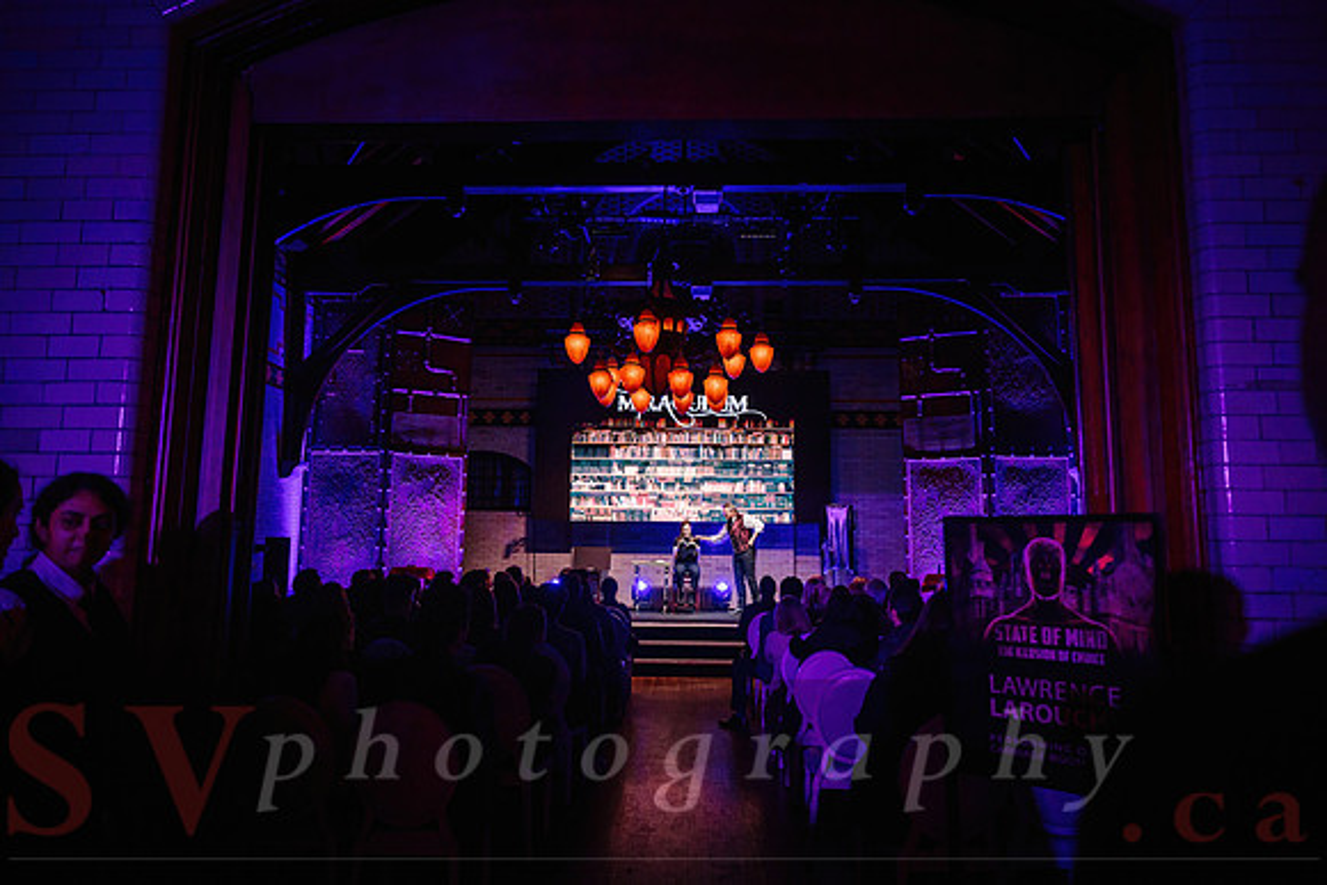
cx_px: 664
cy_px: 442
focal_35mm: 24
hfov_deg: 73.7
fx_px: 885
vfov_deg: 53.2
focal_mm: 24
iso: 1600
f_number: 2.8
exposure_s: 1/320
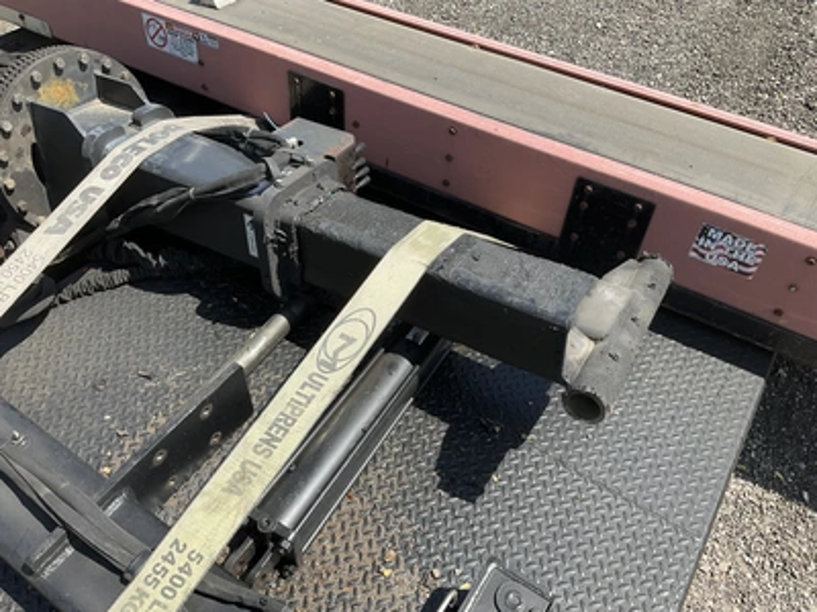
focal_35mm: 29
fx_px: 684
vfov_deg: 48.2
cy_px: 306
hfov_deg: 61.7
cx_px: 408
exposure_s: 1/944
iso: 25
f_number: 1.8
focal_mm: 3
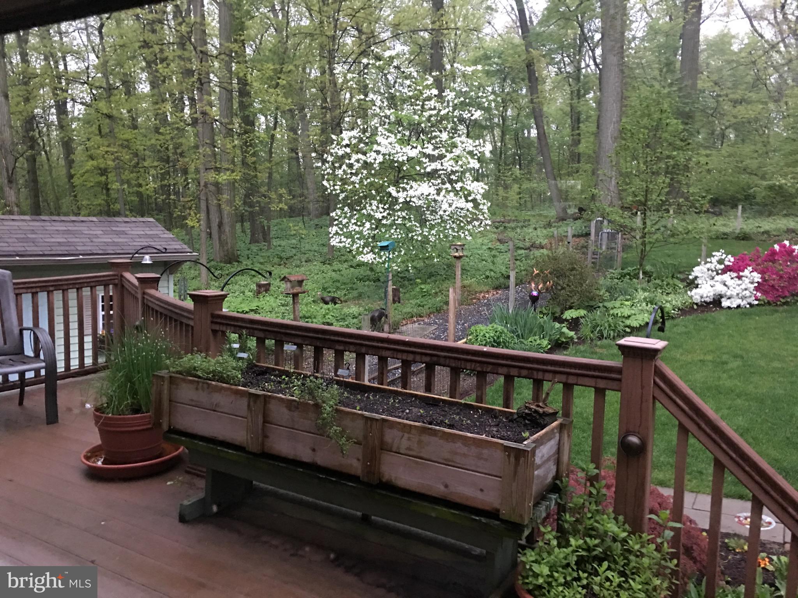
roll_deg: -2.4
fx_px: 669
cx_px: 399
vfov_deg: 48.2
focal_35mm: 29
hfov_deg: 61.7
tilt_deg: -5.7
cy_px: 299
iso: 80
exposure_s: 1/4
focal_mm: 4.15
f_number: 2.2
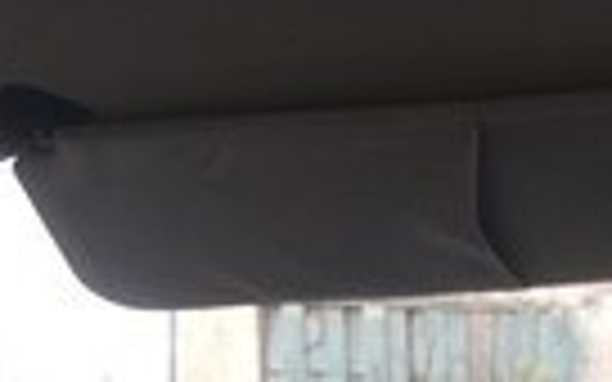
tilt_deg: -12.6
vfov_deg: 10.7
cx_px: 819
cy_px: 777
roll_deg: +1.2
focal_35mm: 112
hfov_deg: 17.4
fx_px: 1868
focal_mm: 4.15
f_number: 2.2
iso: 32
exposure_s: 1/101
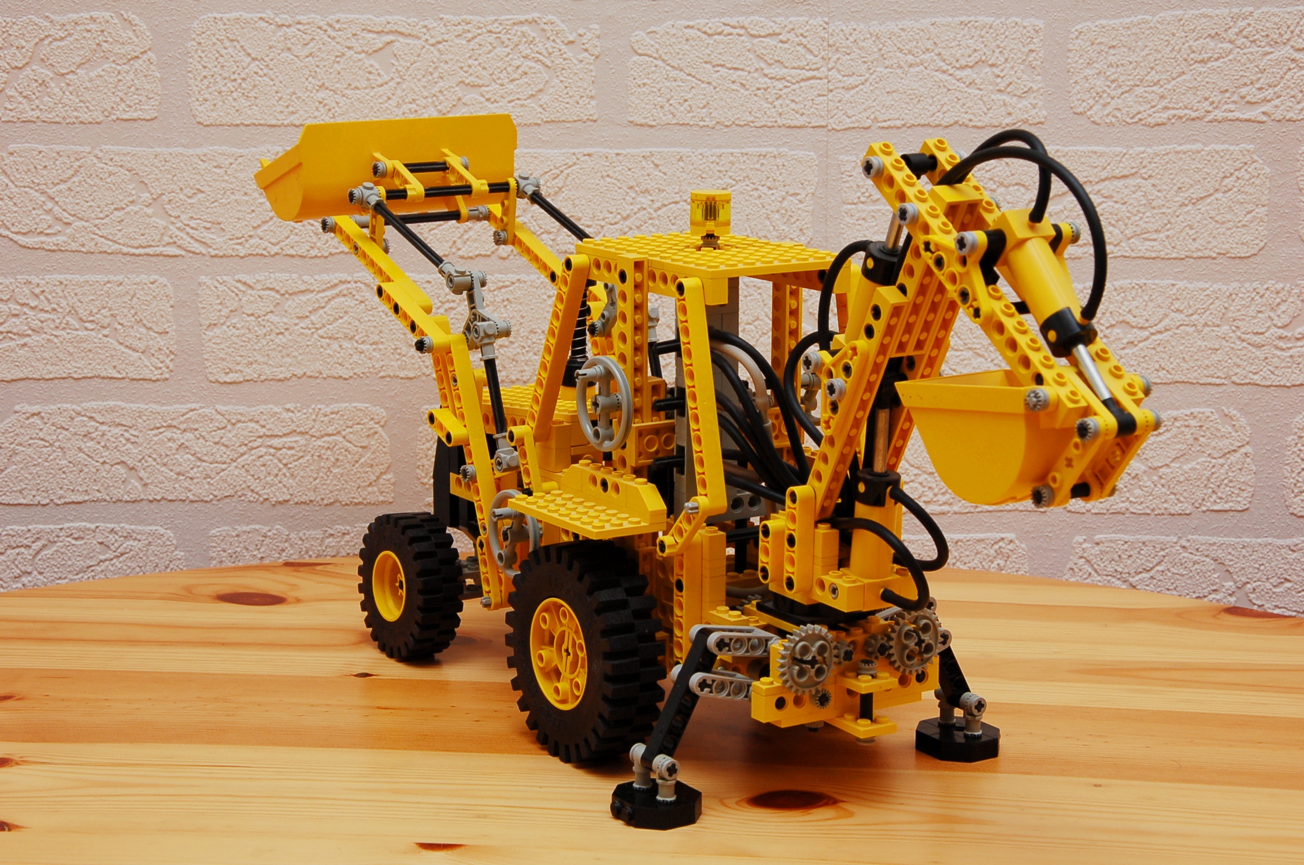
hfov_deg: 27.0
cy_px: 432
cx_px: 652
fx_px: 2712
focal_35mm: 75
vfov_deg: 18.1
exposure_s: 1/60
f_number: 11
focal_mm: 50
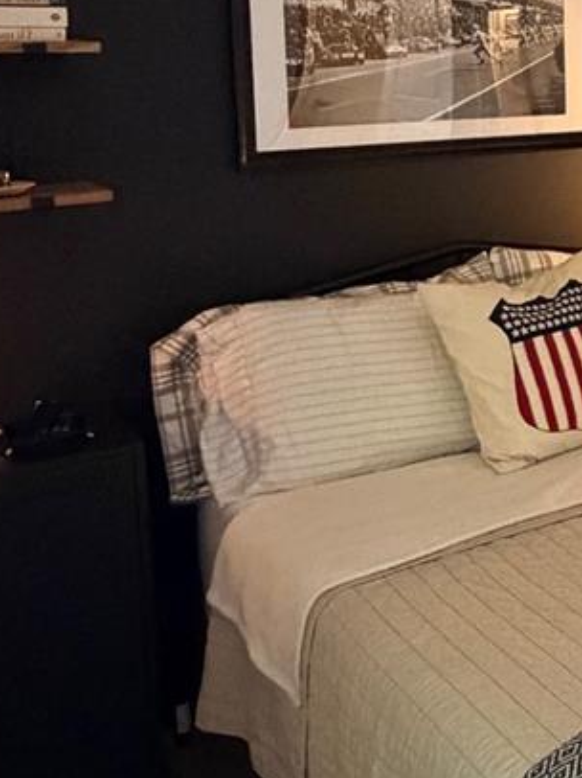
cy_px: 171
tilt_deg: -6.4
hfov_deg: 24.0
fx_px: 1189
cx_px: 768
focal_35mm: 53
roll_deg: -0.4
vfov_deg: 35.2
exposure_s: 1/60
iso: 1000
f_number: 2.2
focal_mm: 2.22
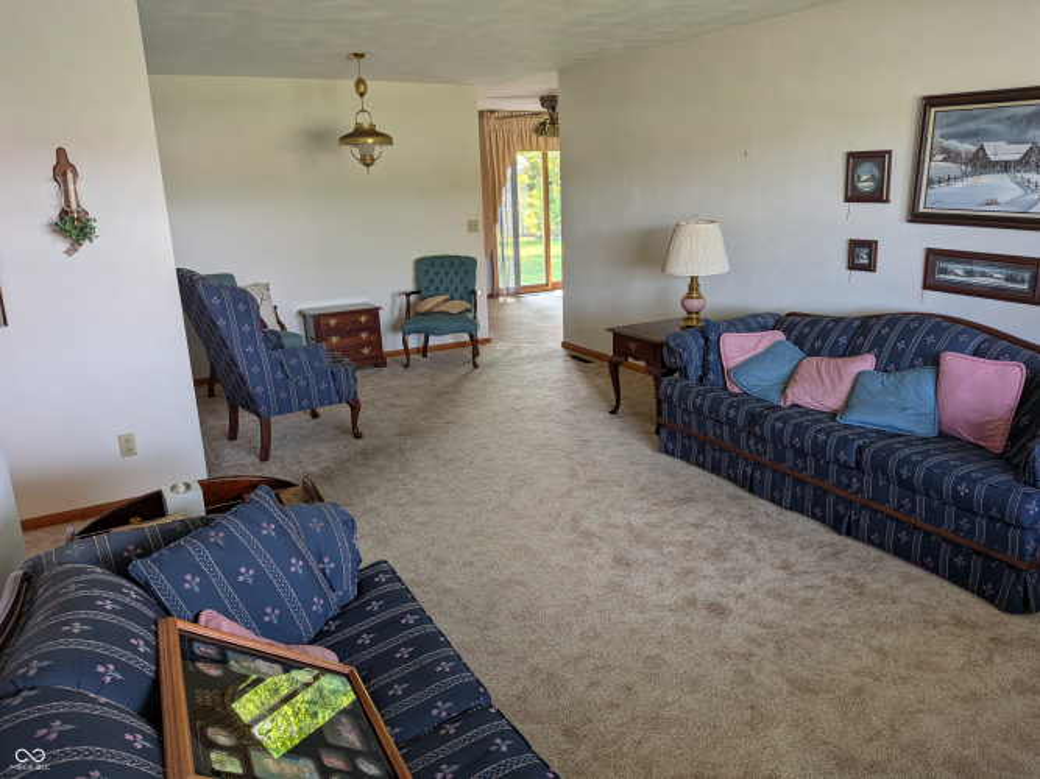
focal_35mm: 24
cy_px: 390
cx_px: 520
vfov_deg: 56.8
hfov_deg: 71.6
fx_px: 721
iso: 26
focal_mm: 4.53
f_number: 1.7
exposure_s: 1/118
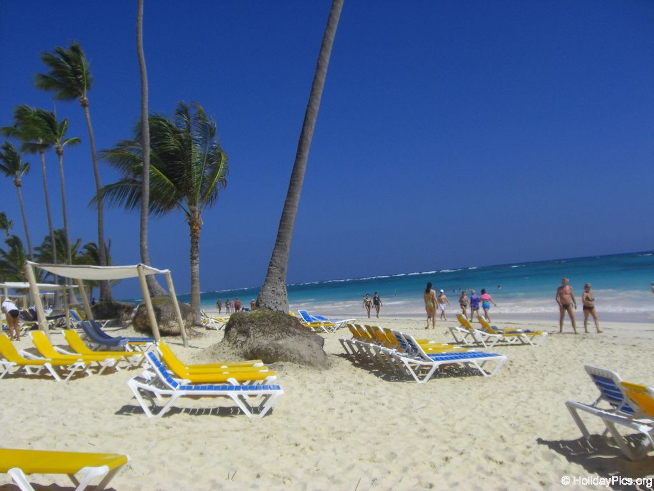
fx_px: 718
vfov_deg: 37.7
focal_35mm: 38
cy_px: 246
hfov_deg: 49.0
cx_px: 327
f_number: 8
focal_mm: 6.2
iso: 64
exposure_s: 1/400
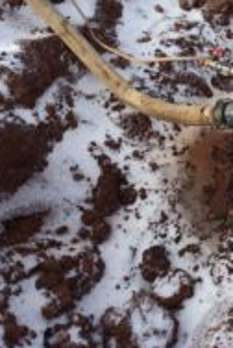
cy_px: 125
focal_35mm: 58
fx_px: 561
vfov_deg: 34.2
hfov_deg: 22.0
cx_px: 266
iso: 40
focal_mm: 4.12
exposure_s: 1/1866
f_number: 2.2
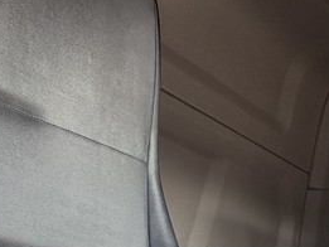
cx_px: 398
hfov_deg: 27.7
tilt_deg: +2.1
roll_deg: -3.5
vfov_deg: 21.5
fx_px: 580
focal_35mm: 61
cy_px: 330
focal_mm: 2.22
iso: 50
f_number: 2.2
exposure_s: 1/261
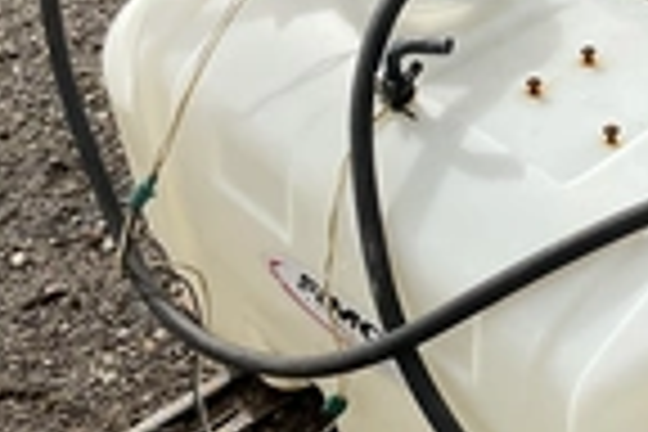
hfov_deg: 23.2
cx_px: 652
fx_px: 1512
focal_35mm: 84
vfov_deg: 16.3
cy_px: 248
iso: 25
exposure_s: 1/1848
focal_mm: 3
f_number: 1.8
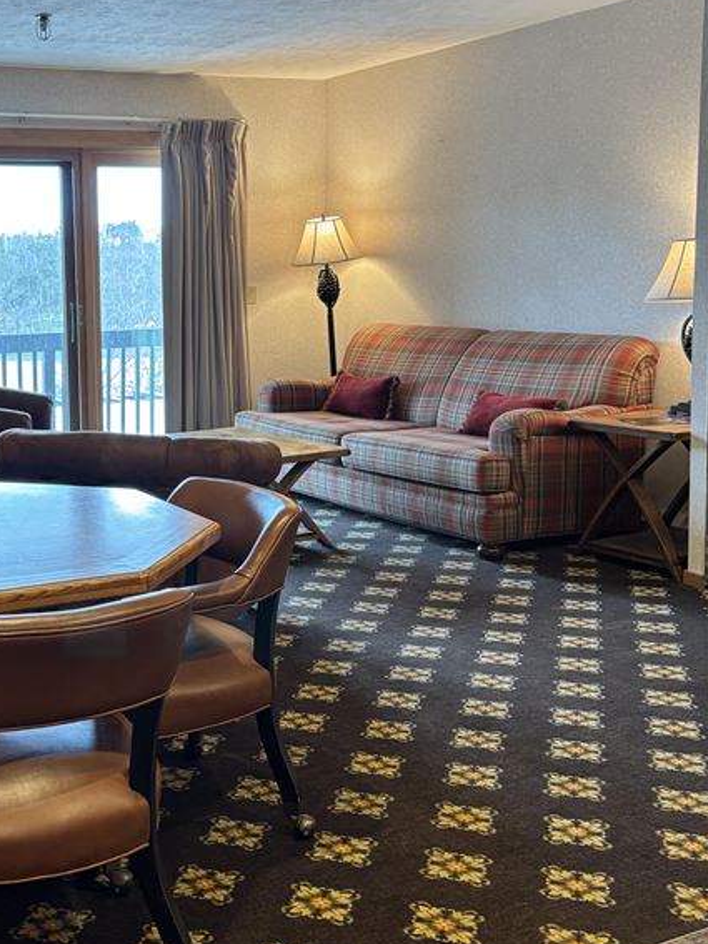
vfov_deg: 42.9
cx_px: 110
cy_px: 406
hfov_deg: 31.7
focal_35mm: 44
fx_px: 1200
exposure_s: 1/60
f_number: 1.6
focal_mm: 5.96
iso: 200
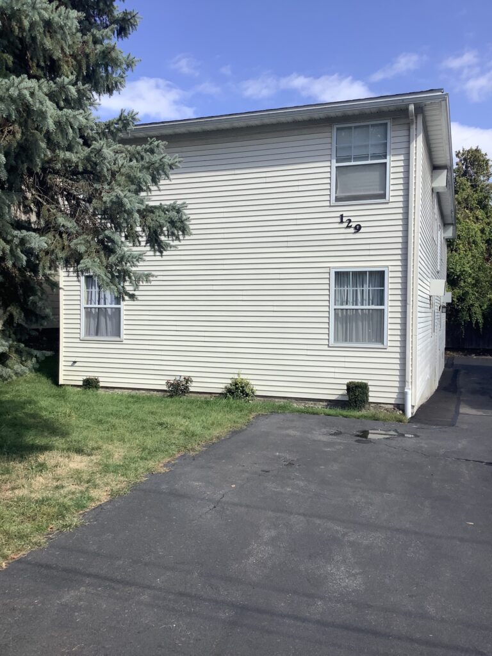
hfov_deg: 45.4
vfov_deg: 58.4
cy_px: 328
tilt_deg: +2.7
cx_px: 246
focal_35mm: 31
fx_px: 587
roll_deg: -1.9
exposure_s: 1/1235
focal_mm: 3.3
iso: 25
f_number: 2.4
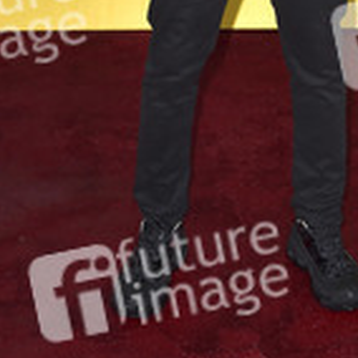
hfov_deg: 18.1
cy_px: -96
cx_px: 233
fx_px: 1123
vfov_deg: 17.1
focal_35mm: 96
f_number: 6.3
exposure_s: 1/250
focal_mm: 40
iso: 400
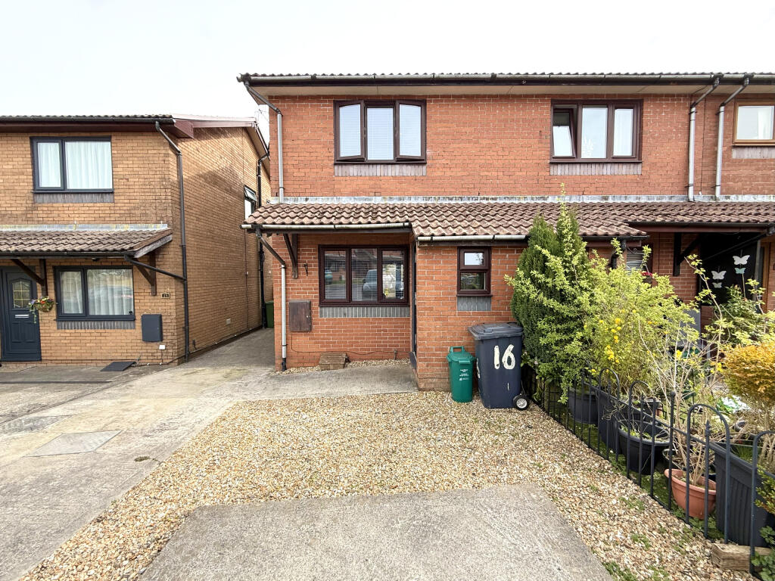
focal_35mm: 14
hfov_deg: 102.1
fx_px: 313
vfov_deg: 85.7
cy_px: 290
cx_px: 388
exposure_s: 1/413
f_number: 2.2
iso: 50
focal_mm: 2.22
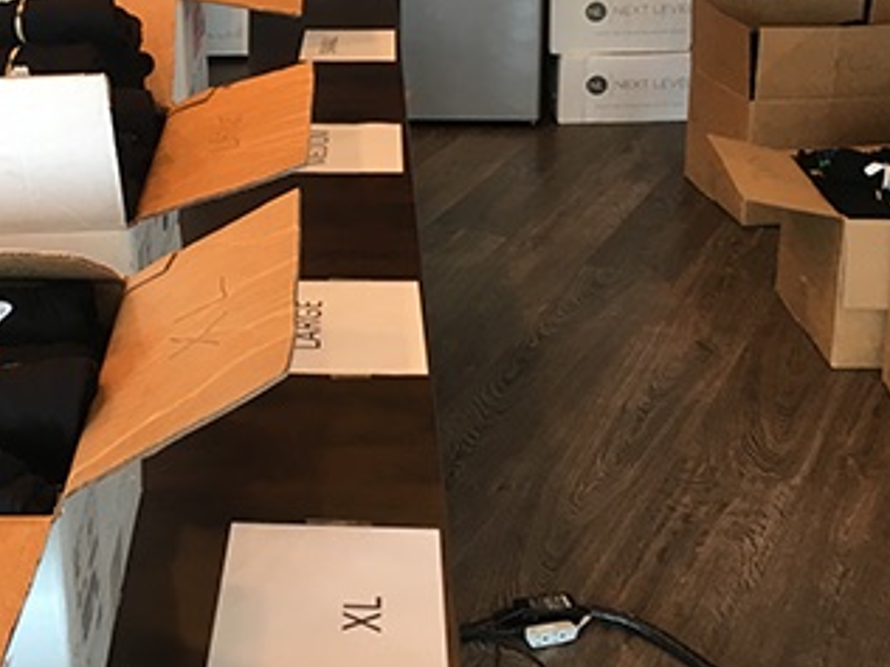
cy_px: 118
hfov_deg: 34.0
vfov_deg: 26.0
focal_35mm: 55
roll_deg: +1.8
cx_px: 186
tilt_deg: -18.1
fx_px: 1414
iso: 32
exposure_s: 1/30
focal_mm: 4.15
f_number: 2.2
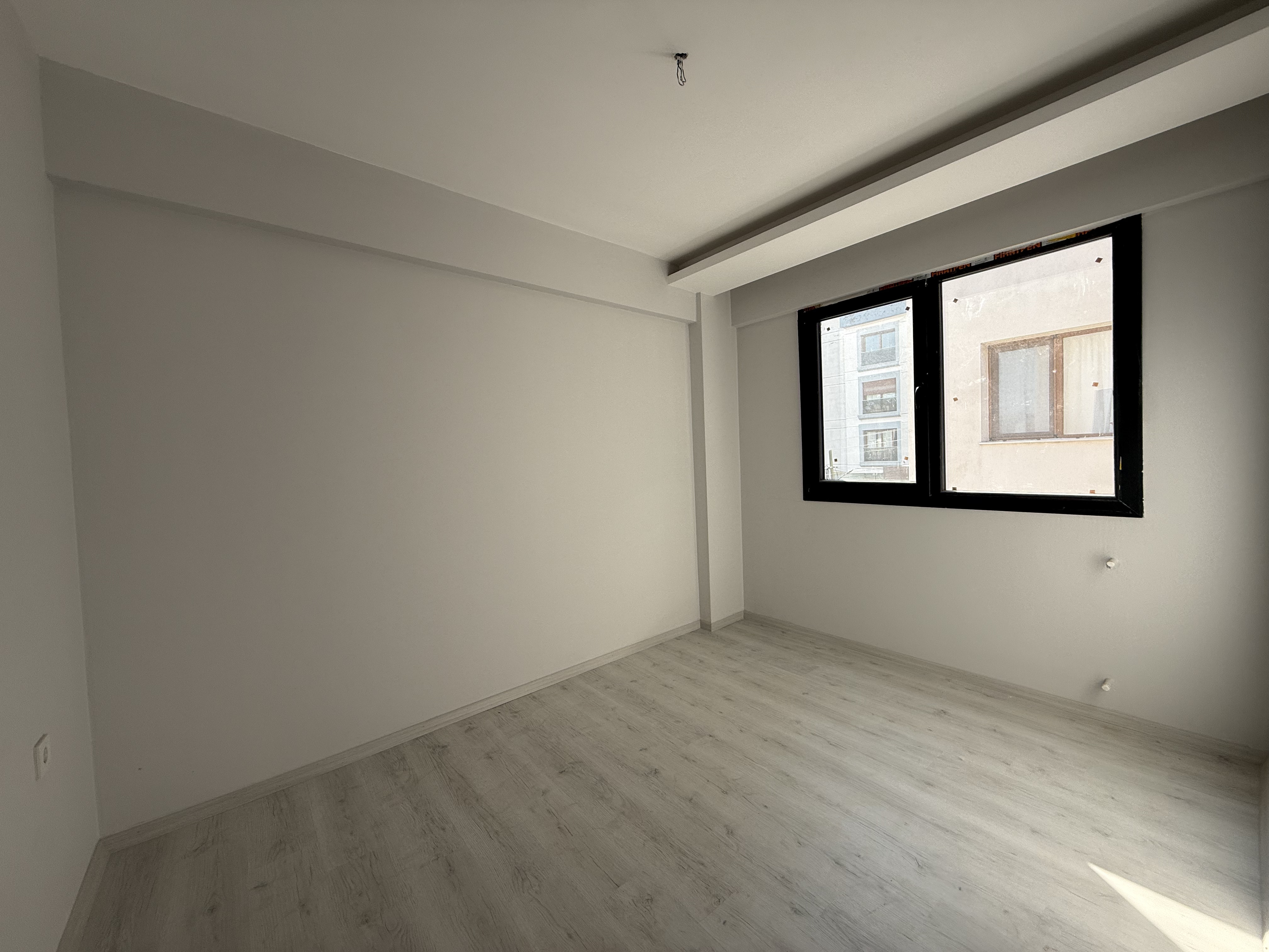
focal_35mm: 14
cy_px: 476
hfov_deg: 102.1
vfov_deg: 85.7
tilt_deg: -1.5
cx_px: 634
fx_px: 513
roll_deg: +1.6
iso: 50
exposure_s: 1/331
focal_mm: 2.22
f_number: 2.2
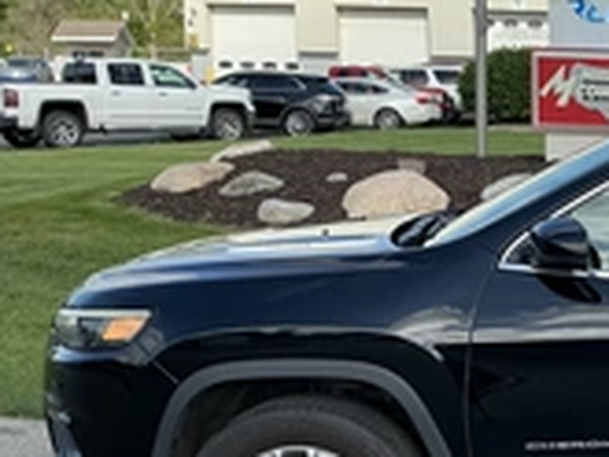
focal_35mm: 68
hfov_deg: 25.6
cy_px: 324
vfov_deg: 21.5
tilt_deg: -10.8
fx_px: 1197
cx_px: 731
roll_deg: -2.5
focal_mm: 3
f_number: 1.8
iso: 25
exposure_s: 1/1055
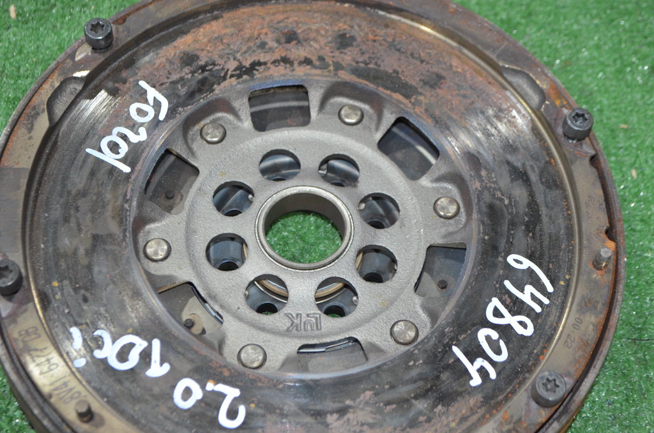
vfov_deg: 22.5
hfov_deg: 33.5
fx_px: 1088
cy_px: 216
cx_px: 327
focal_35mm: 60
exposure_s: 1/60
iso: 1800
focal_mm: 40
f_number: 5.3
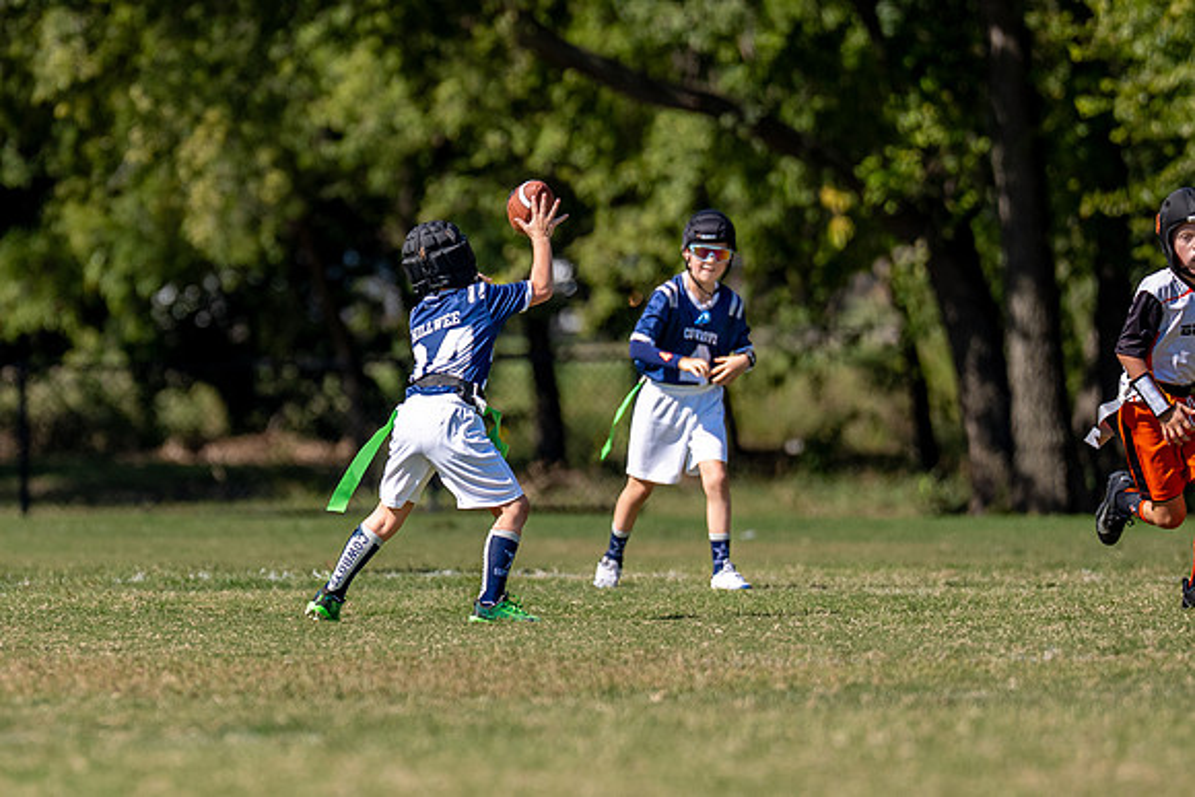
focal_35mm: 487
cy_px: 322
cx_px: 368
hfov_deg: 4.2
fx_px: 16160
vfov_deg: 2.8
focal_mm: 200
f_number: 2.8
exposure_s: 1/3200
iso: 160
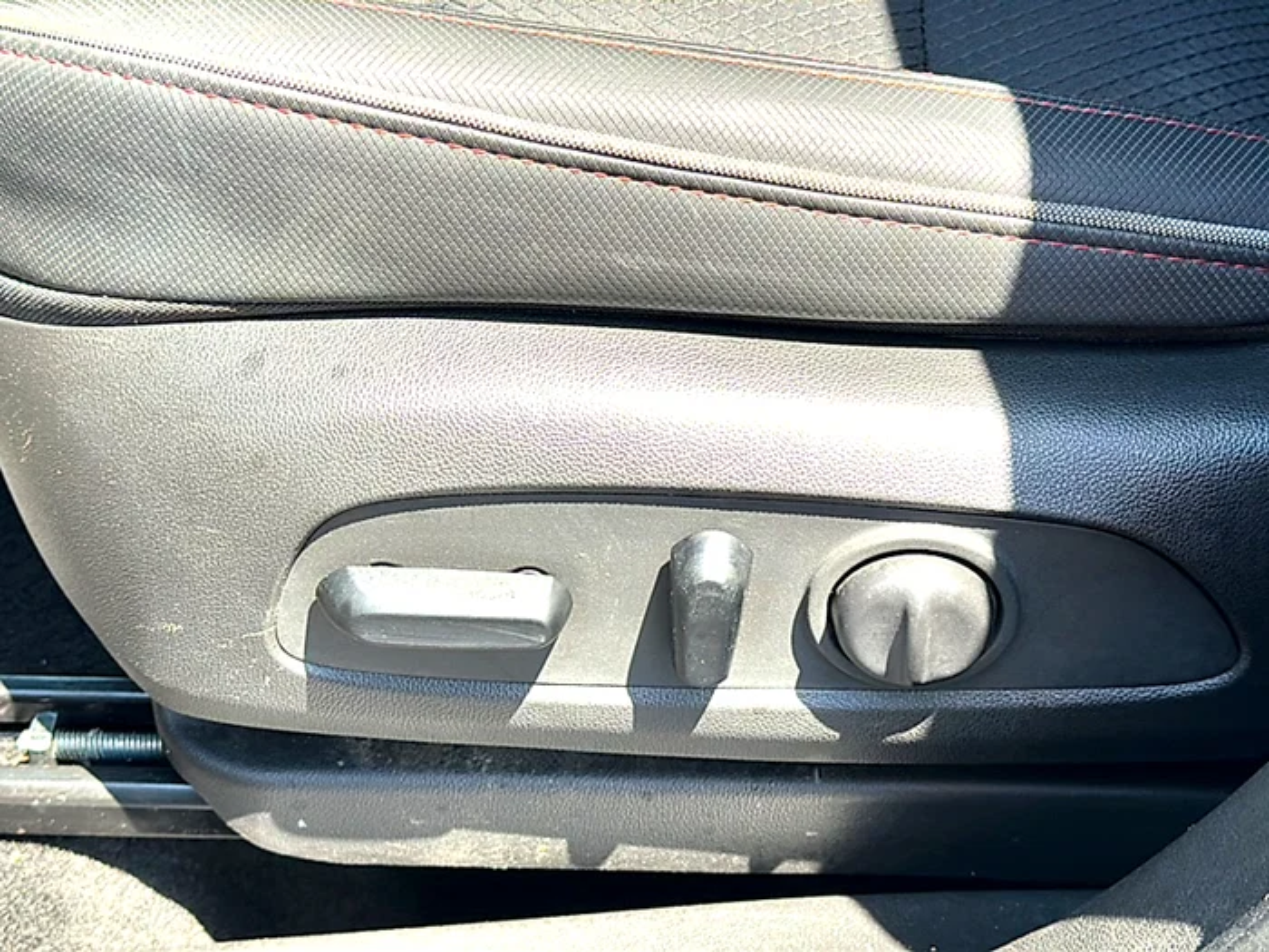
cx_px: 634
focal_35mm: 53
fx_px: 1943
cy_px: 476
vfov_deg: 27.5
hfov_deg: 36.2
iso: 64
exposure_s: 1/388
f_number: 1.78
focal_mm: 6.86
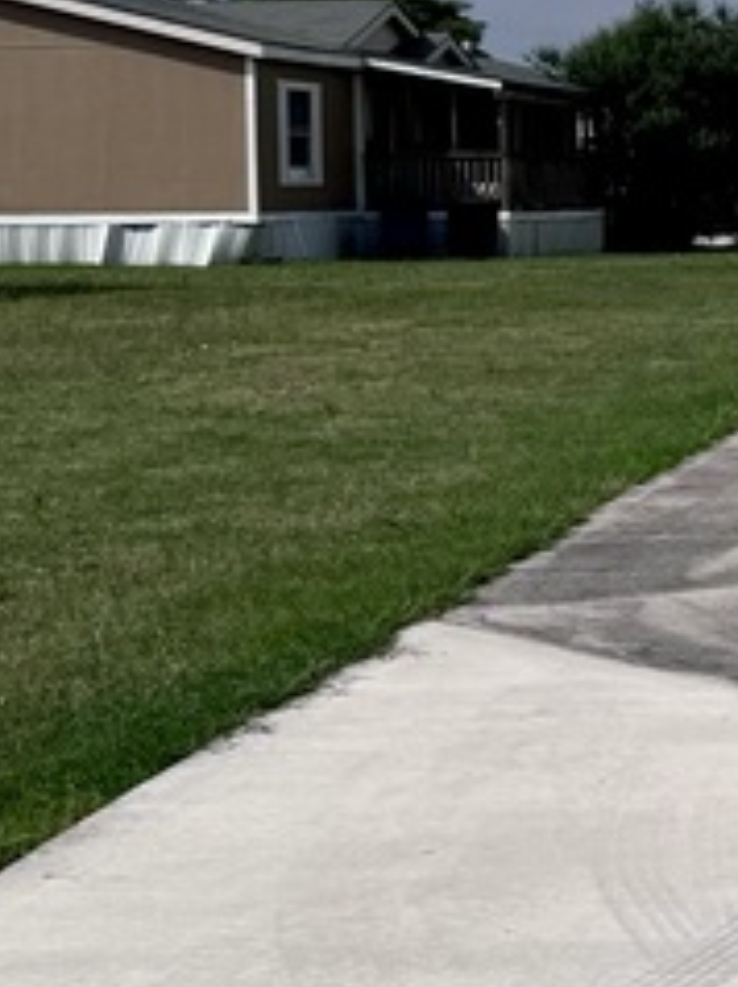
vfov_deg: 18.0
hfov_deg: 12.2
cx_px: 1435
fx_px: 3104
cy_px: 290
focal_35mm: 109
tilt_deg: -1.7
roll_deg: +1.1
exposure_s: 1/12346
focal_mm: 6.76
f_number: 1.78
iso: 80
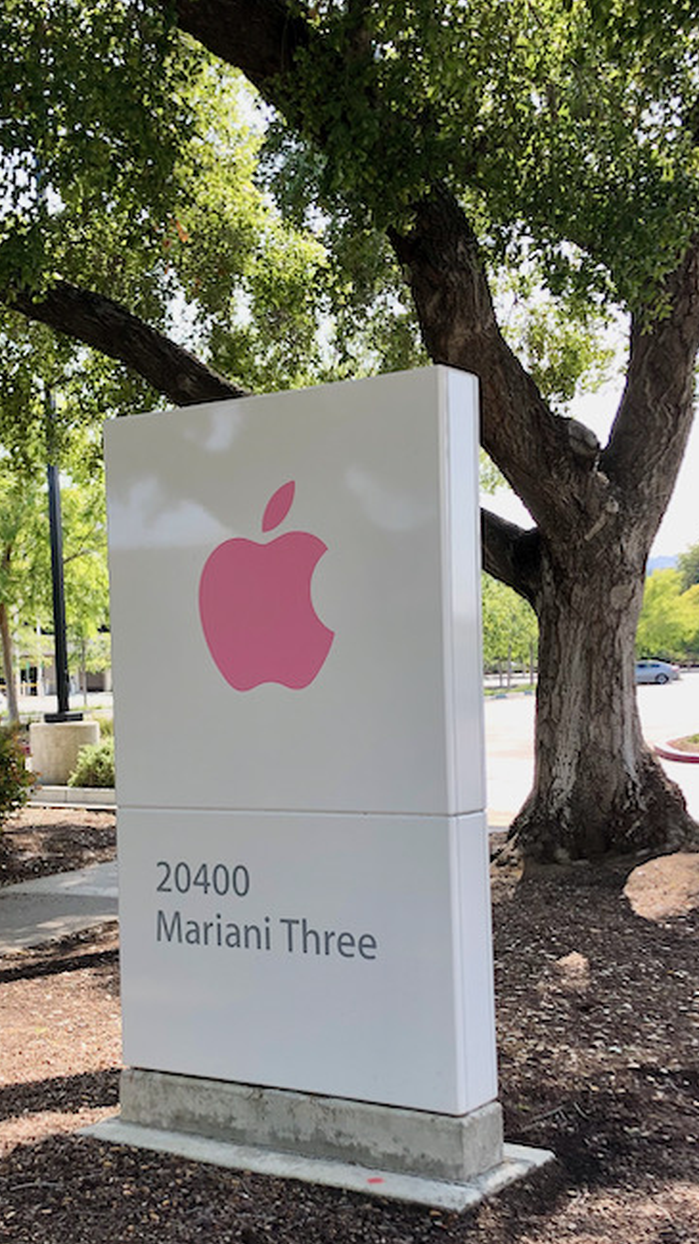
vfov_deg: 43.5
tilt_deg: -0.9
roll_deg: +1.7
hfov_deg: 25.4
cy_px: 742
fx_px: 1549
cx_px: 308
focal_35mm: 47
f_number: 1.8
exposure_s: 1/187
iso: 20
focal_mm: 3.99
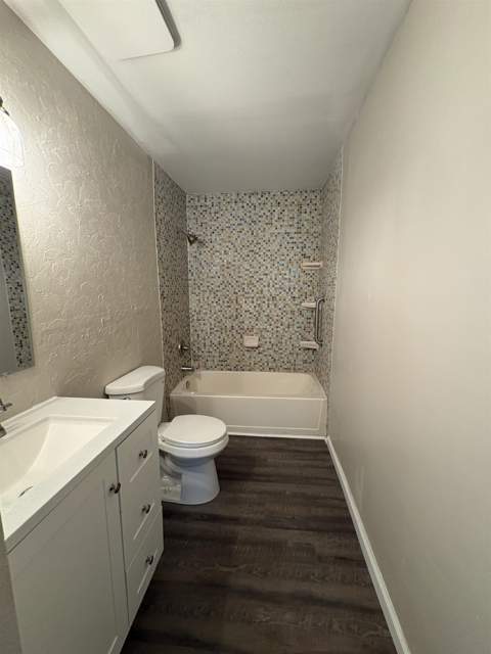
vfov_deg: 102.1
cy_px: 327
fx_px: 265
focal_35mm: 14
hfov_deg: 85.7
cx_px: 246
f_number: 2.2
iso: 250
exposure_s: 1/60
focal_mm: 2.22
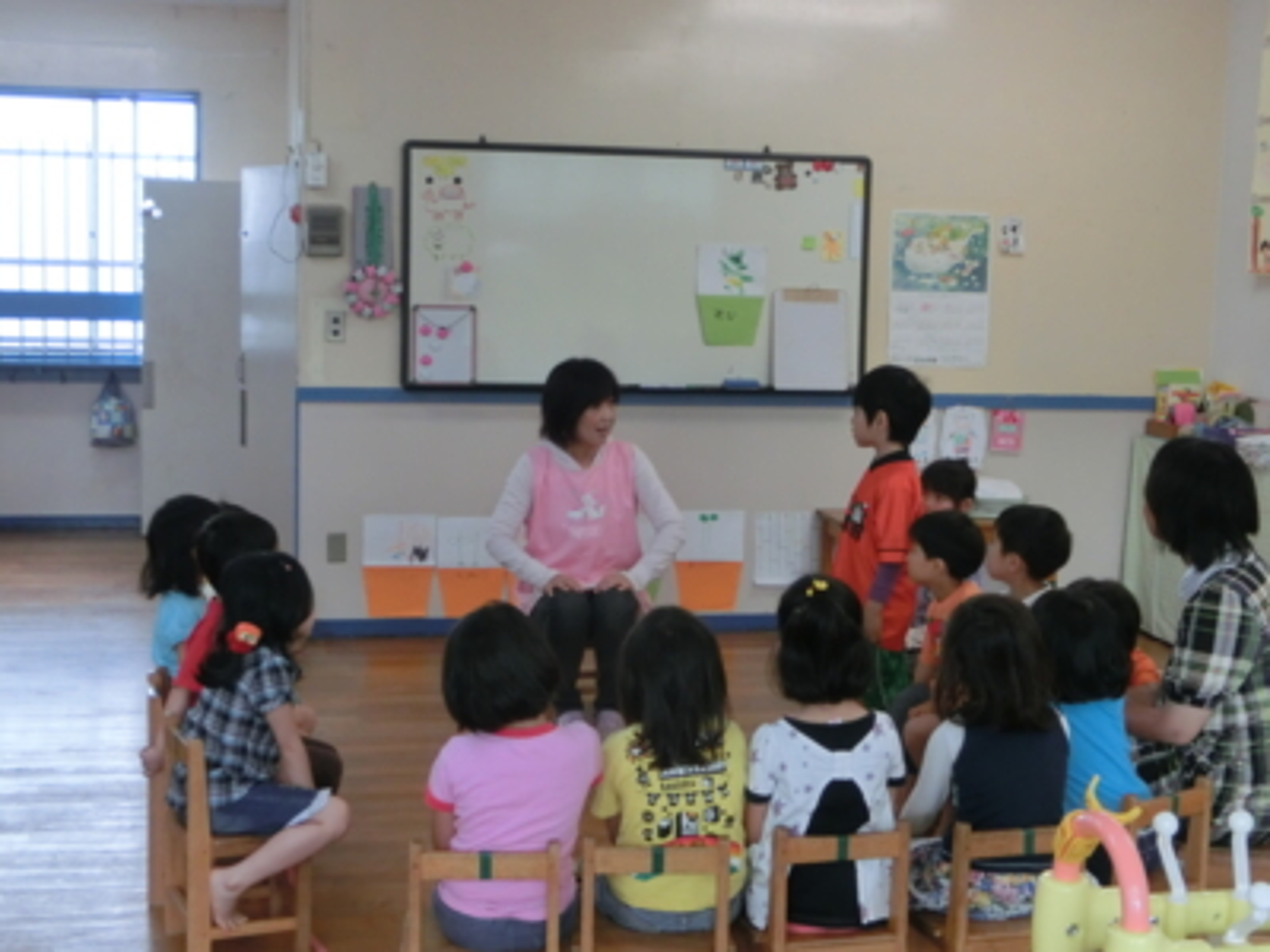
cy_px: 476
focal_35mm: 52
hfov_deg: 36.8
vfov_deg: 28.0
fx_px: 1908
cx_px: 635
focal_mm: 9.16
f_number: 4.3
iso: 400
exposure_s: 1/125
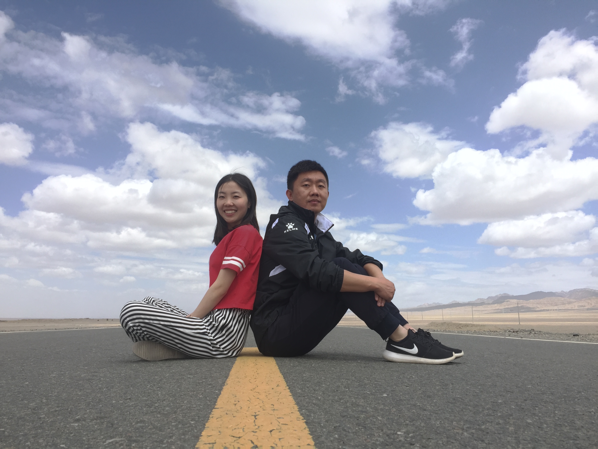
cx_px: 299
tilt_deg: +10.6
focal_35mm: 29
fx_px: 501
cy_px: 224
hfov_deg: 61.7
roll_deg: -1.8
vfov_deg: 48.2
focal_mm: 4.15
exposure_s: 1/942
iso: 32
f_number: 2.2
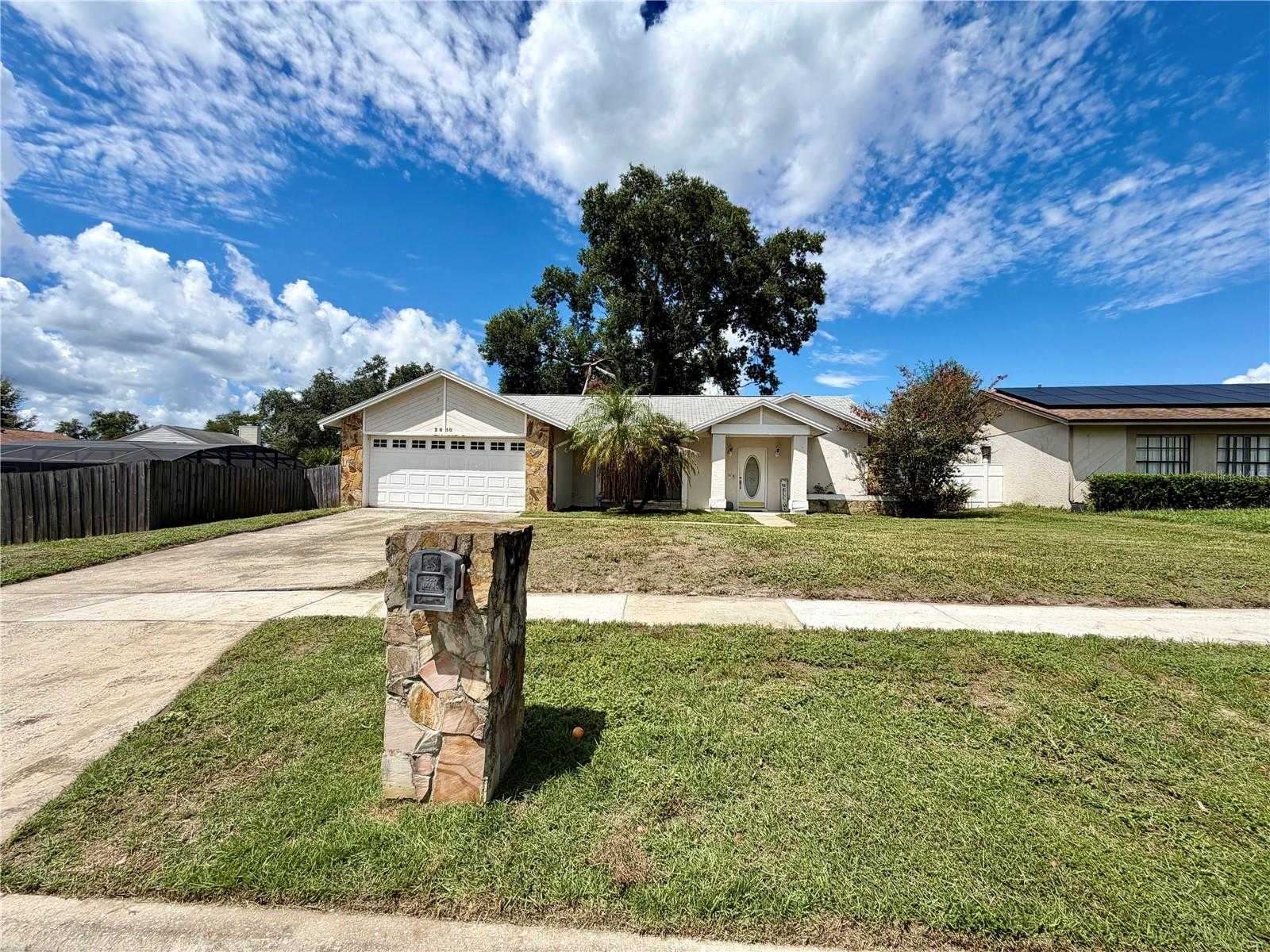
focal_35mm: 14
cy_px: 476
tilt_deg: +0.4
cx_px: 635
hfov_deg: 102.1
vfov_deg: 85.7
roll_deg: -1.2
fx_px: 514
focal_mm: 2.22
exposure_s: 1/1125
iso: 20
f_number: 2.2
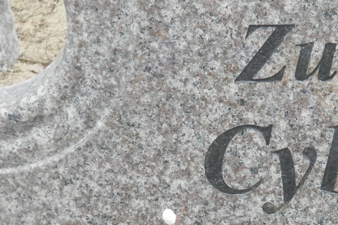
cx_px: 339
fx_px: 2384
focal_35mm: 254
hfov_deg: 8.1
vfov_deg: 5.4
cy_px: 217
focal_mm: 19
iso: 200
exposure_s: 1/125
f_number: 4.5
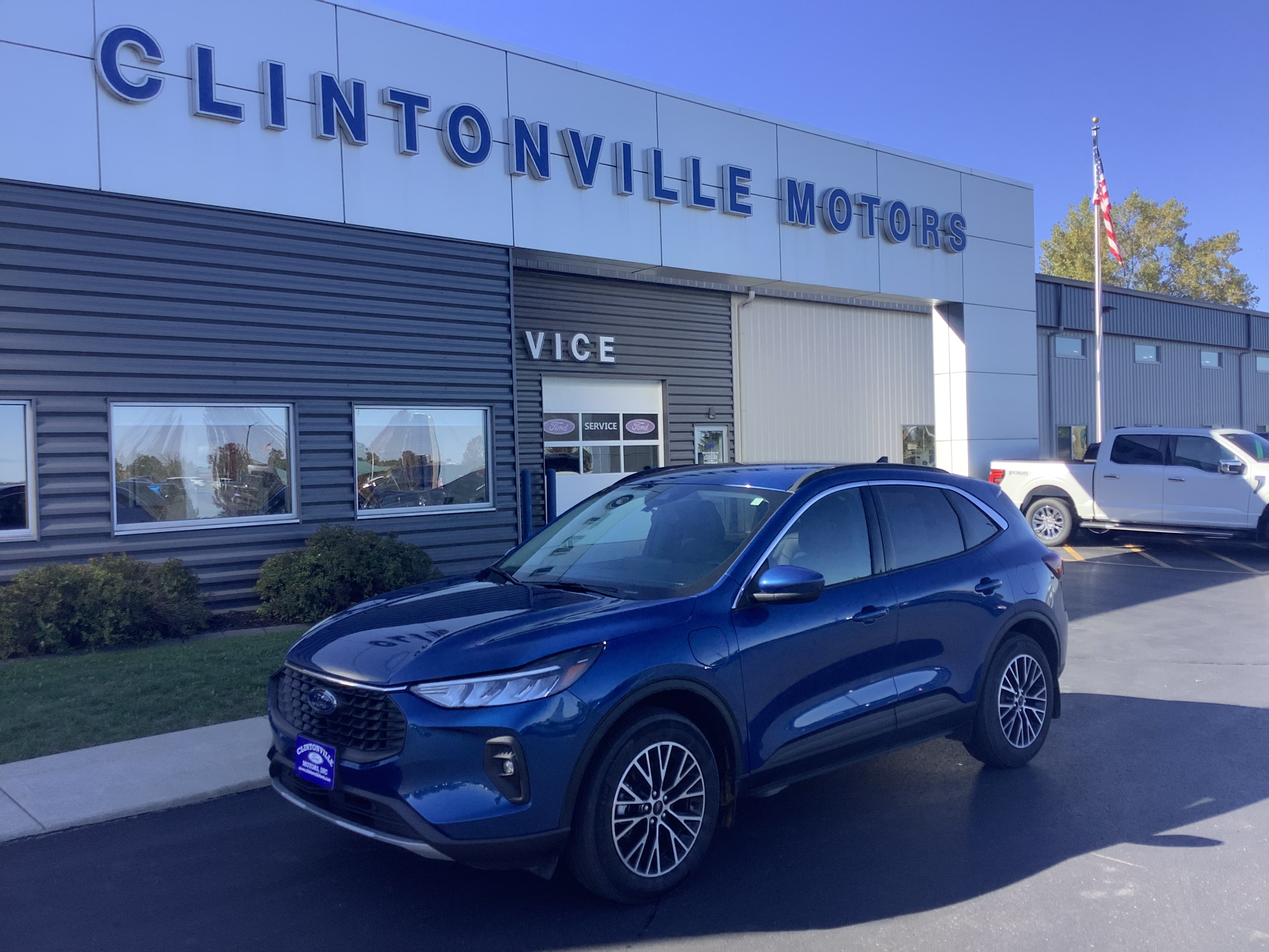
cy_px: 476
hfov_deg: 58.4
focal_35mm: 31
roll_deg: +1.4
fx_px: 1136
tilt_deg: -0.3
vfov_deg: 45.4
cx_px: 634
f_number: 2.4
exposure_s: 1/390
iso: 25
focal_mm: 3.3
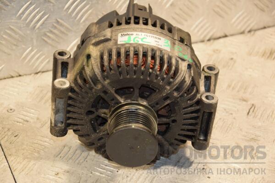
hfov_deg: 17.1
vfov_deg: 11.4
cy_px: 92
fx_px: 917
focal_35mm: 120
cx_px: 138
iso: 800
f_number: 5.3
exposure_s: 1/100
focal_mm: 80
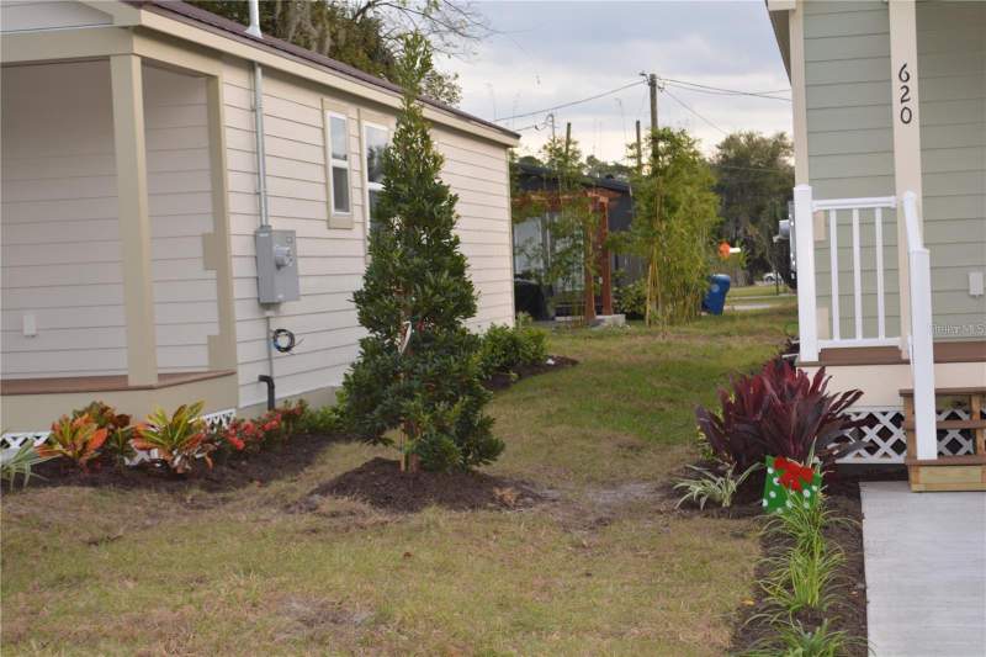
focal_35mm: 66
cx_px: 493
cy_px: 328
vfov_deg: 20.6
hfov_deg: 30.5
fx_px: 1807
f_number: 5.3
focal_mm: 44
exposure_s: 1/80
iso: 400
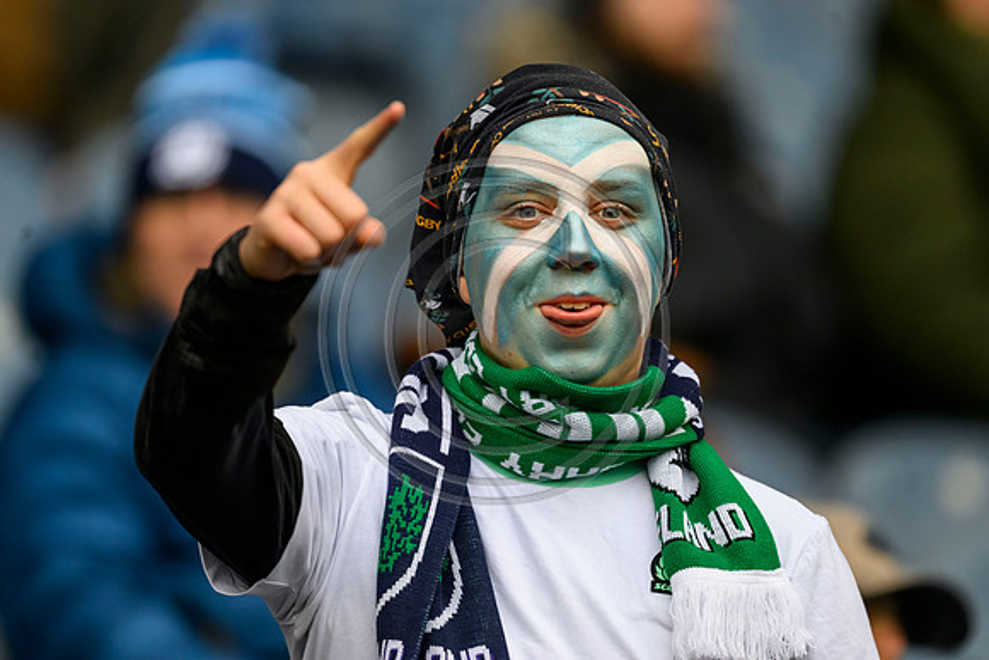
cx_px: 494
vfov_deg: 2.5
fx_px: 15387
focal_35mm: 560
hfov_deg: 3.7
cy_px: 330
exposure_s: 1/1600
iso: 3200
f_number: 4
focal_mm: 560
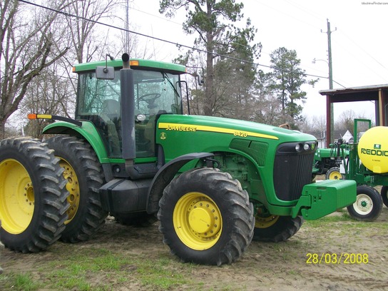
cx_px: 194
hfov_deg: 42.1
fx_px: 504
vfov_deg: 32.2
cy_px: 146
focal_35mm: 45
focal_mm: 7.6
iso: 64
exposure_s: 1/80
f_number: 3
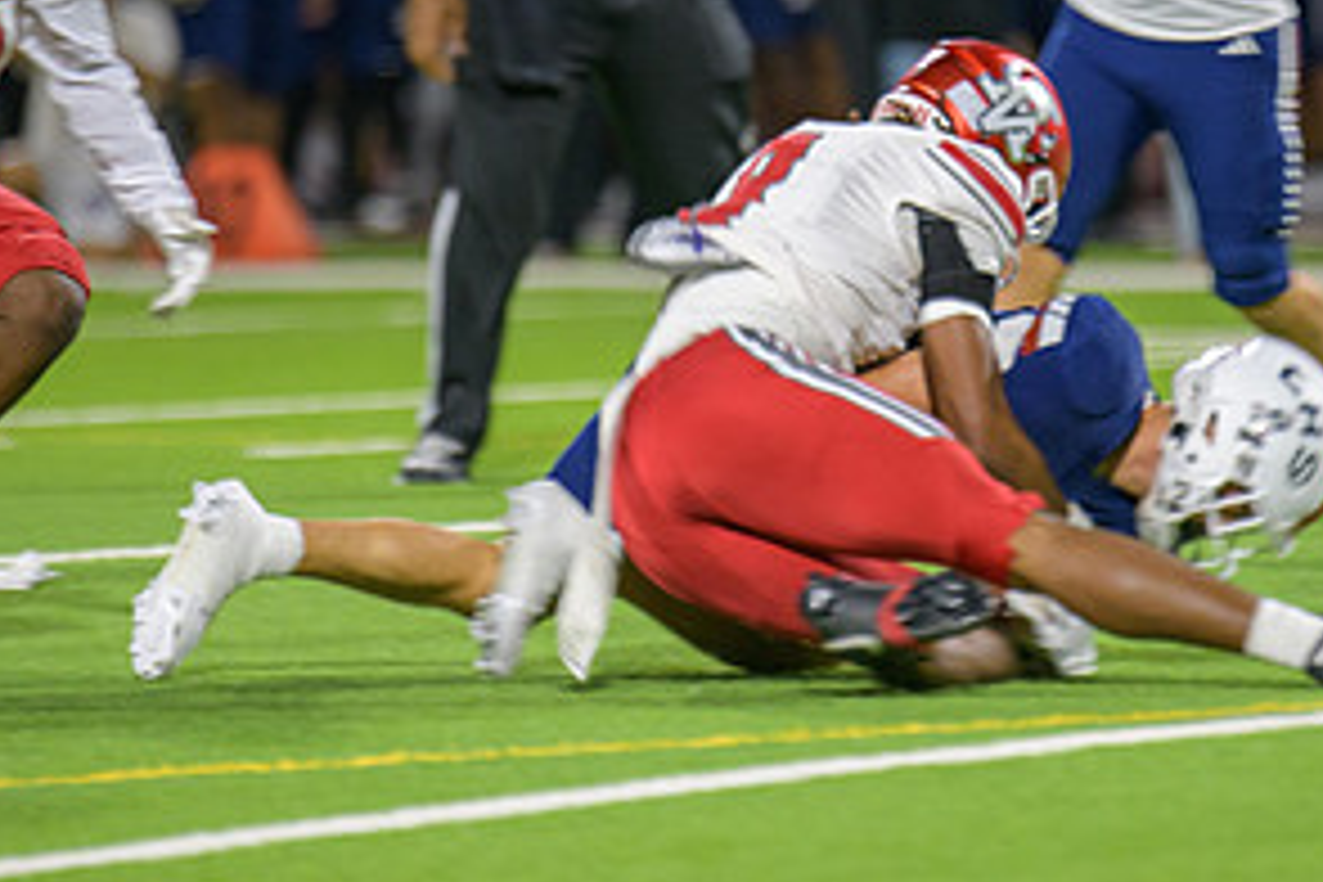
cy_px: 241
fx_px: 21718
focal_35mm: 591
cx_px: 855
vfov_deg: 2.3
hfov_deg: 3.5
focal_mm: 300
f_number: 2.8
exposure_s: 1/250
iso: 1250
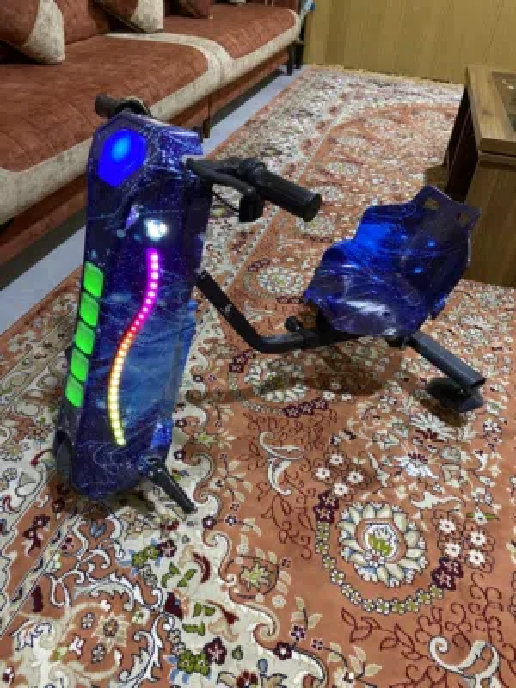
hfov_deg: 53.1
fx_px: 517
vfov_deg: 67.3
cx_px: 258
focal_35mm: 26
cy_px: 344
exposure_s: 1/56
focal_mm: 4.25
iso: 250
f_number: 1.8
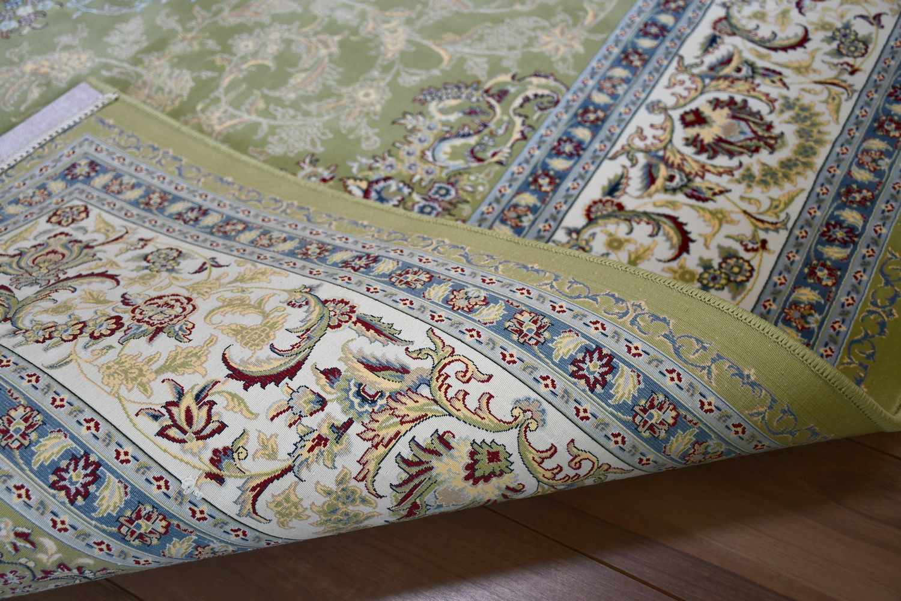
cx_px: 450
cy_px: 300
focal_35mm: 39
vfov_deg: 34.2
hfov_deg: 49.6
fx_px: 976
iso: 720
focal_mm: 26
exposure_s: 1/250
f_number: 3.8
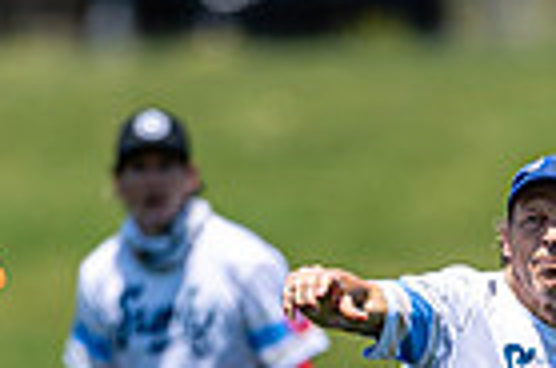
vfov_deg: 0.8
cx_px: 440
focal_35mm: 1674
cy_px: 474
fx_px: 25795
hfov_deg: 1.2
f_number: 2.8
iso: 100
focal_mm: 400
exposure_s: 1/2000
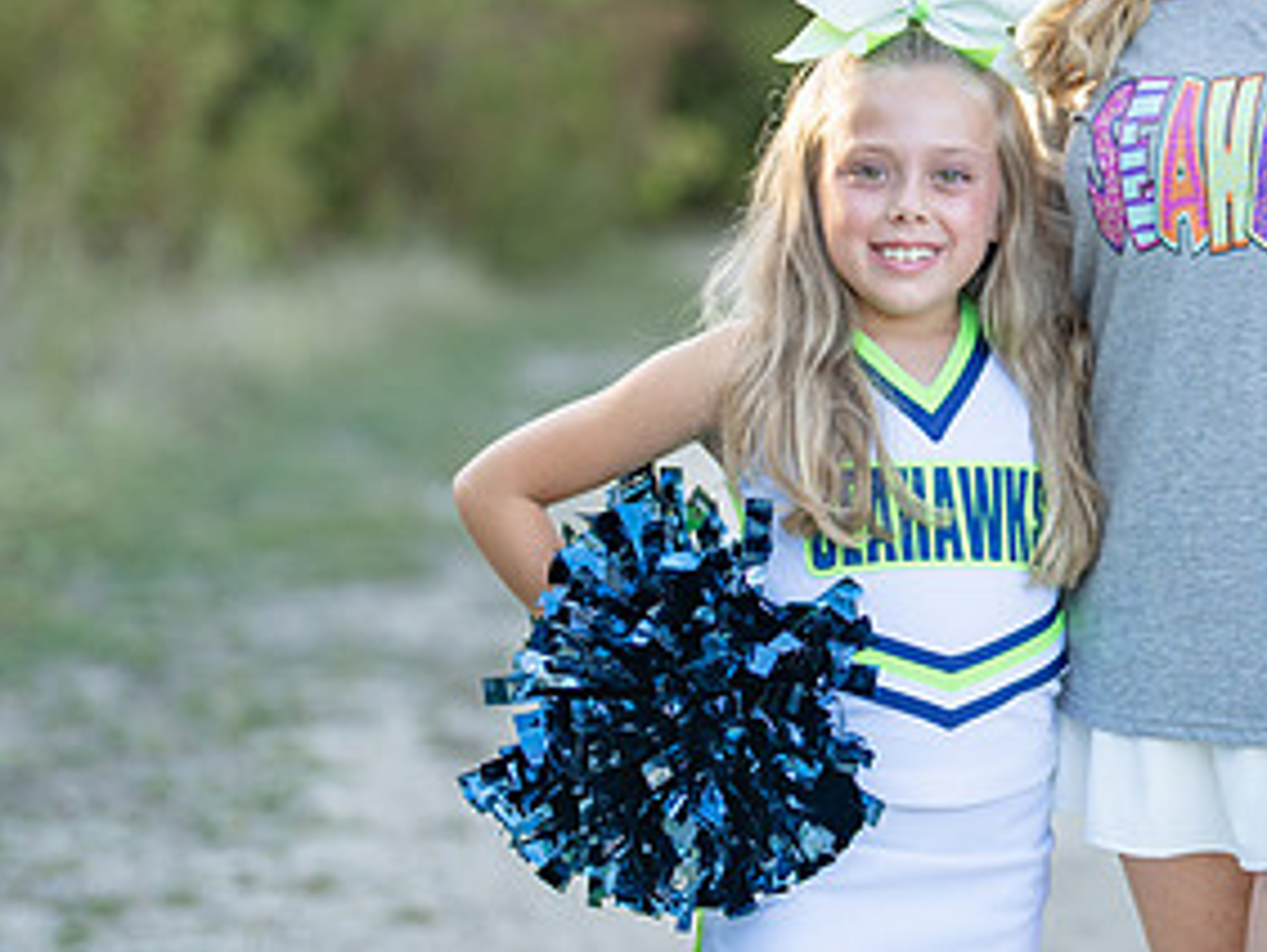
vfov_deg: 11.9
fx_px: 4579
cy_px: 370
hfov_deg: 15.5
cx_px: 1171
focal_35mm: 125
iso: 100
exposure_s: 1/1000
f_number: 1.2
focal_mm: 50
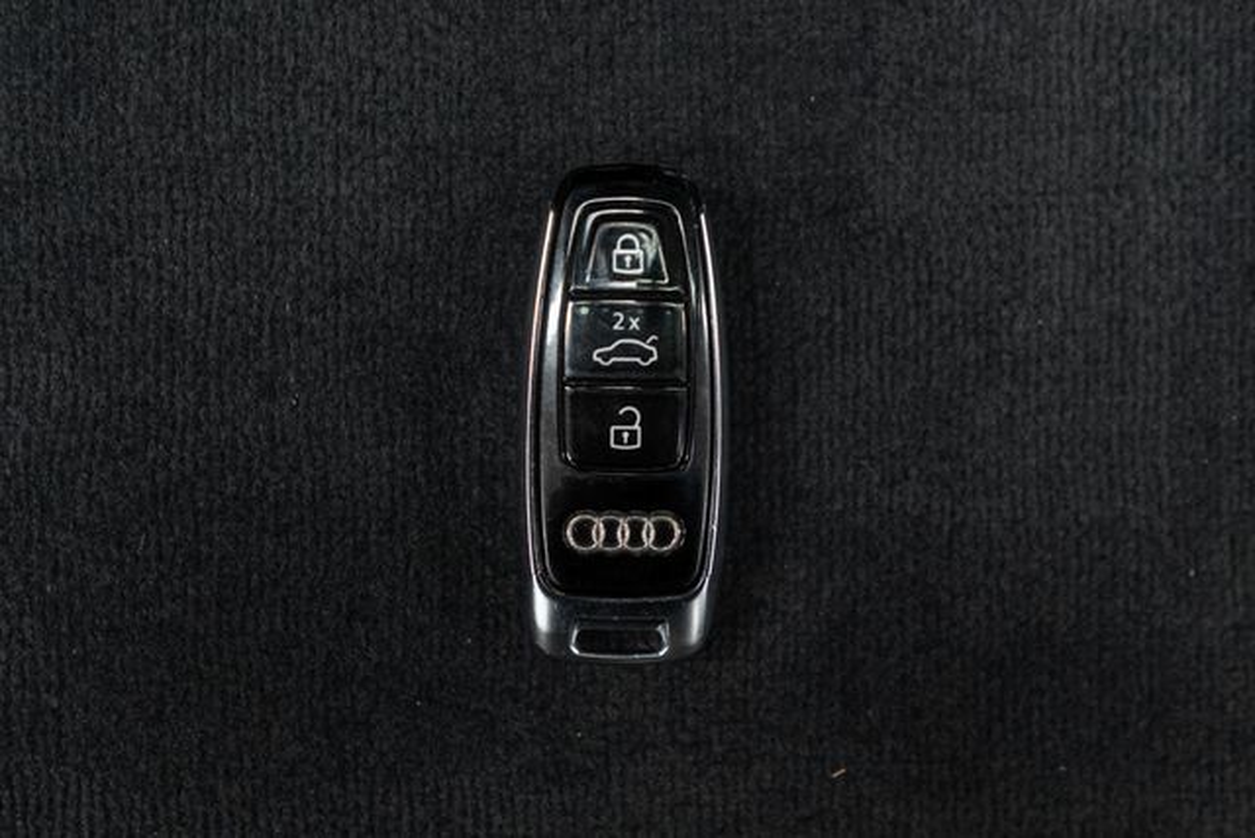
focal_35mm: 42
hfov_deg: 46.4
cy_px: 419
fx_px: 1464
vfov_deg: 31.9
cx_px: 628
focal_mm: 28
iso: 640
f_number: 3.2
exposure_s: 1/40
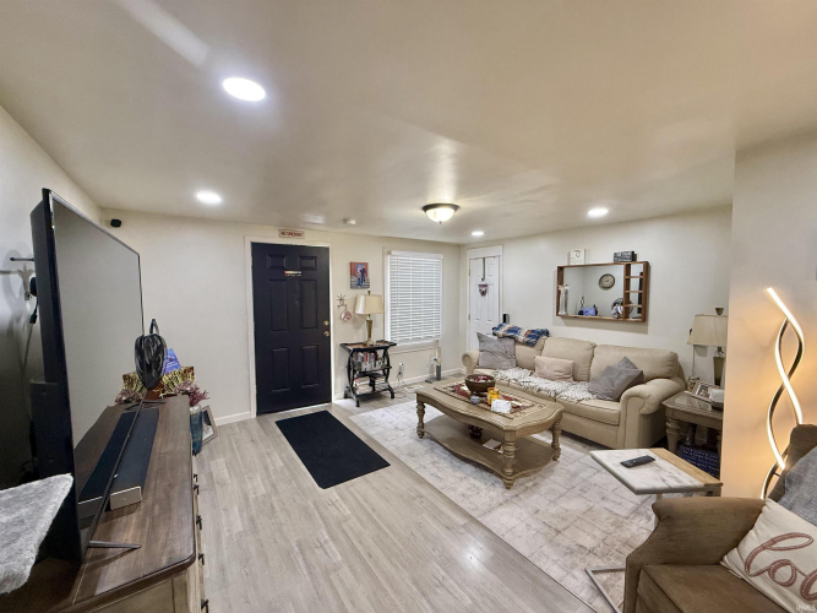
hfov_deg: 102.1
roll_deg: -0.2
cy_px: 306
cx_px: 408
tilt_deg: -3.5
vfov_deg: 85.7
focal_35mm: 14
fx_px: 330
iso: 250
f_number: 2.2
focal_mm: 2.22
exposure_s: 1/120
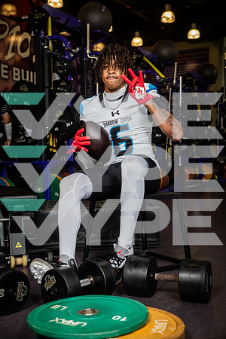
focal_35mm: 52
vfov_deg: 38.2
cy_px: 170
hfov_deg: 26.0
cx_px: 113
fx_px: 490
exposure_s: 1/250
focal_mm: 52
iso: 500
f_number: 5.6
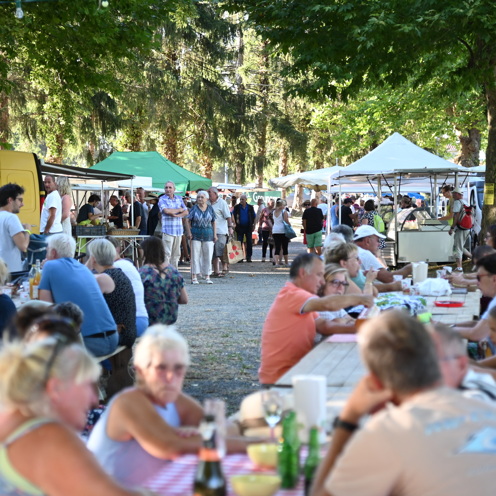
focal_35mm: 109
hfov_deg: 16.0
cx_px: 210
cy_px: 248
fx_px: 1767
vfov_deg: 16.0
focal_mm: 85
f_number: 4
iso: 500
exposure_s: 1/200
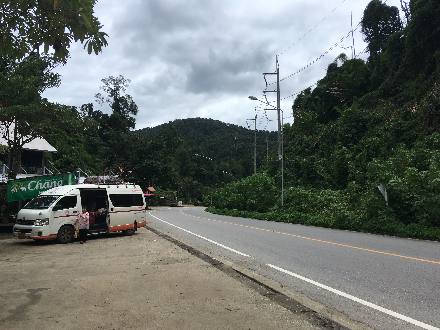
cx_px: 220
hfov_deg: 61.7
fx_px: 369
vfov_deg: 48.2
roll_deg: -0.6
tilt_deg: +4.2
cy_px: 165
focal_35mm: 29
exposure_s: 1/3077
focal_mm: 4.15
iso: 25
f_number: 2.2
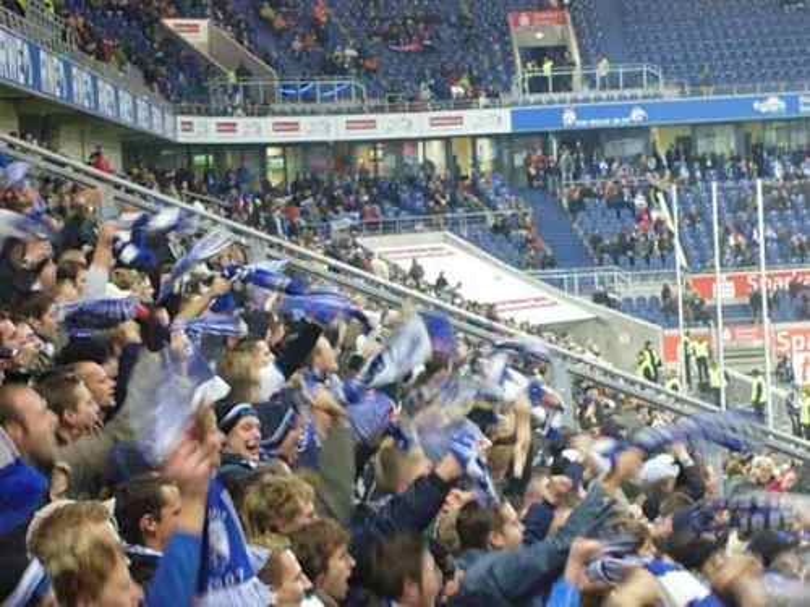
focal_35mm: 105
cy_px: 304
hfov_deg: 18.7
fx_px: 2457
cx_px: 405
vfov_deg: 14.1
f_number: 5
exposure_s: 1/20
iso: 100
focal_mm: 17.4
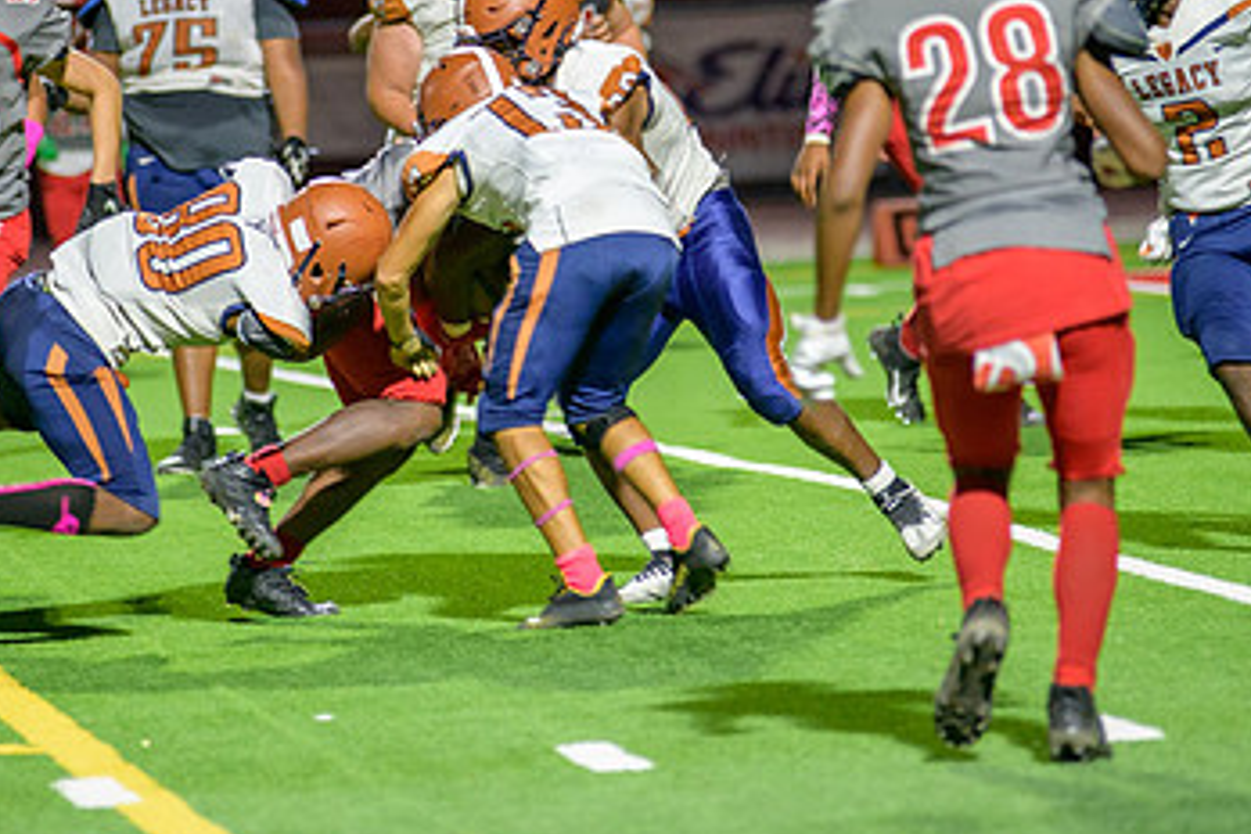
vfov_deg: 4.3
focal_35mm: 317
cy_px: 203
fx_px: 11015
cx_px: 510
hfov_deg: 6.5
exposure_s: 1/250
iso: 1600
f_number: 2.8
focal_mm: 190
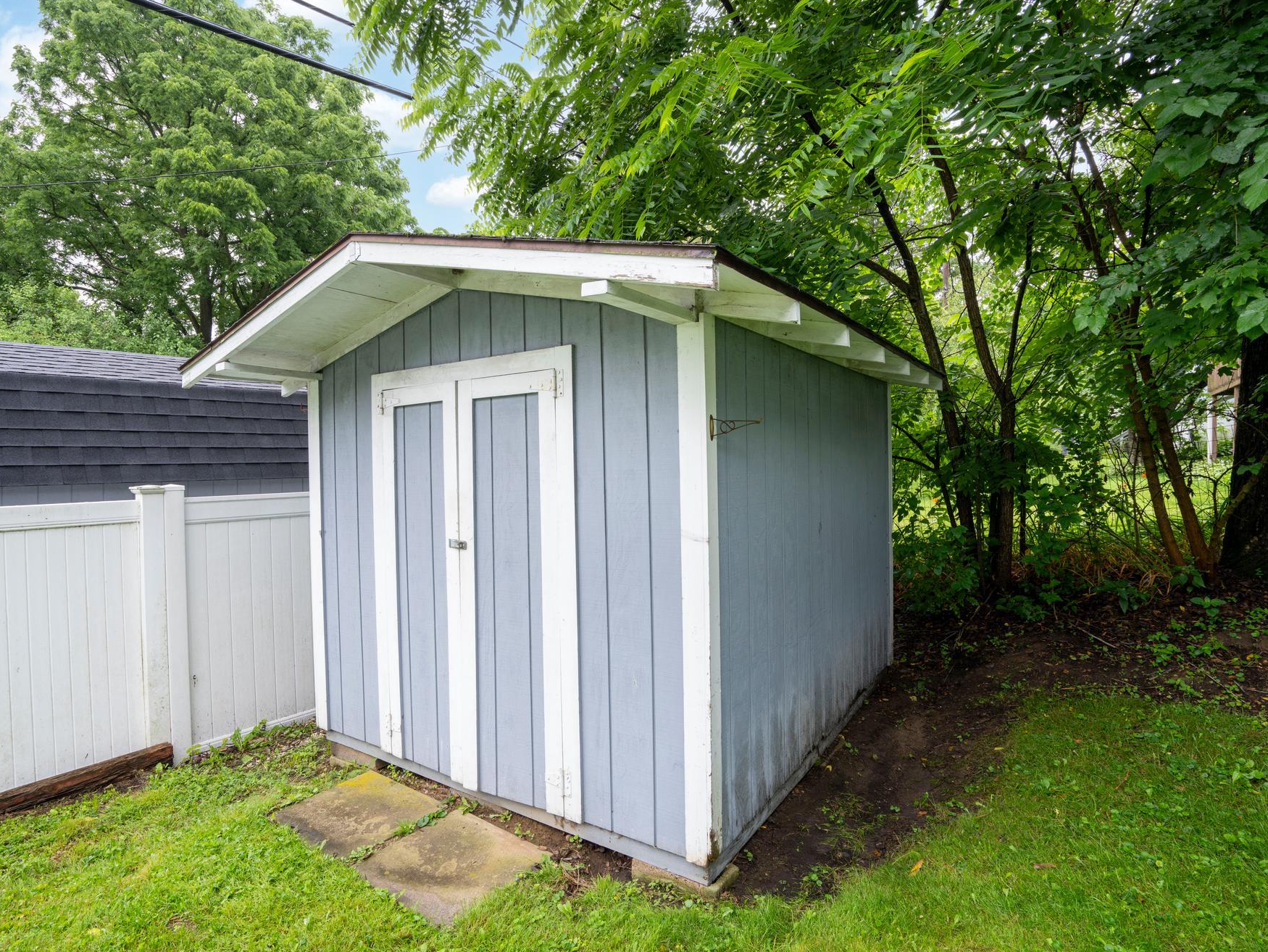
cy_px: 463
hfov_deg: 87.5
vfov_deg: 71.6
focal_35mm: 18
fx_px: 659
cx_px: 573
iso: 320
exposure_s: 1/20
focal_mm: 16
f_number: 7.1
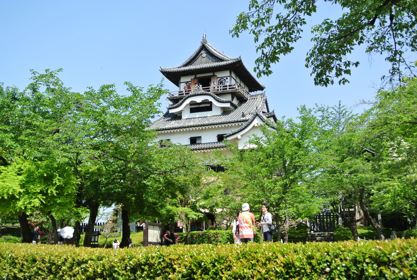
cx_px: 208
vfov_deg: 30.7
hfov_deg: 44.4
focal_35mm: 44
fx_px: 511
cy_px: 140
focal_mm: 16.3
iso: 100
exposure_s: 1/400
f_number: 4.5
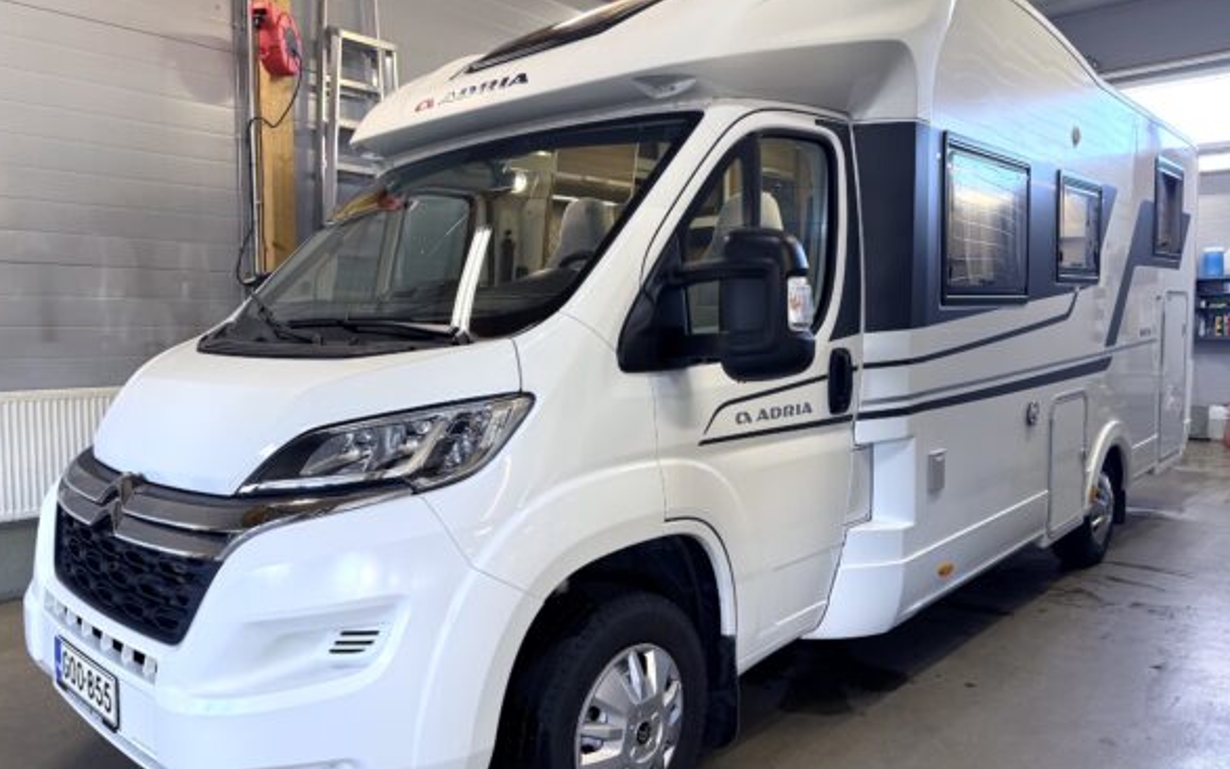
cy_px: 390
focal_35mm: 26
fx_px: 872
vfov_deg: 47.6
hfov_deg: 70.4
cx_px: 603
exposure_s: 1/100
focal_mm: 6.76
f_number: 1.78
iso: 200
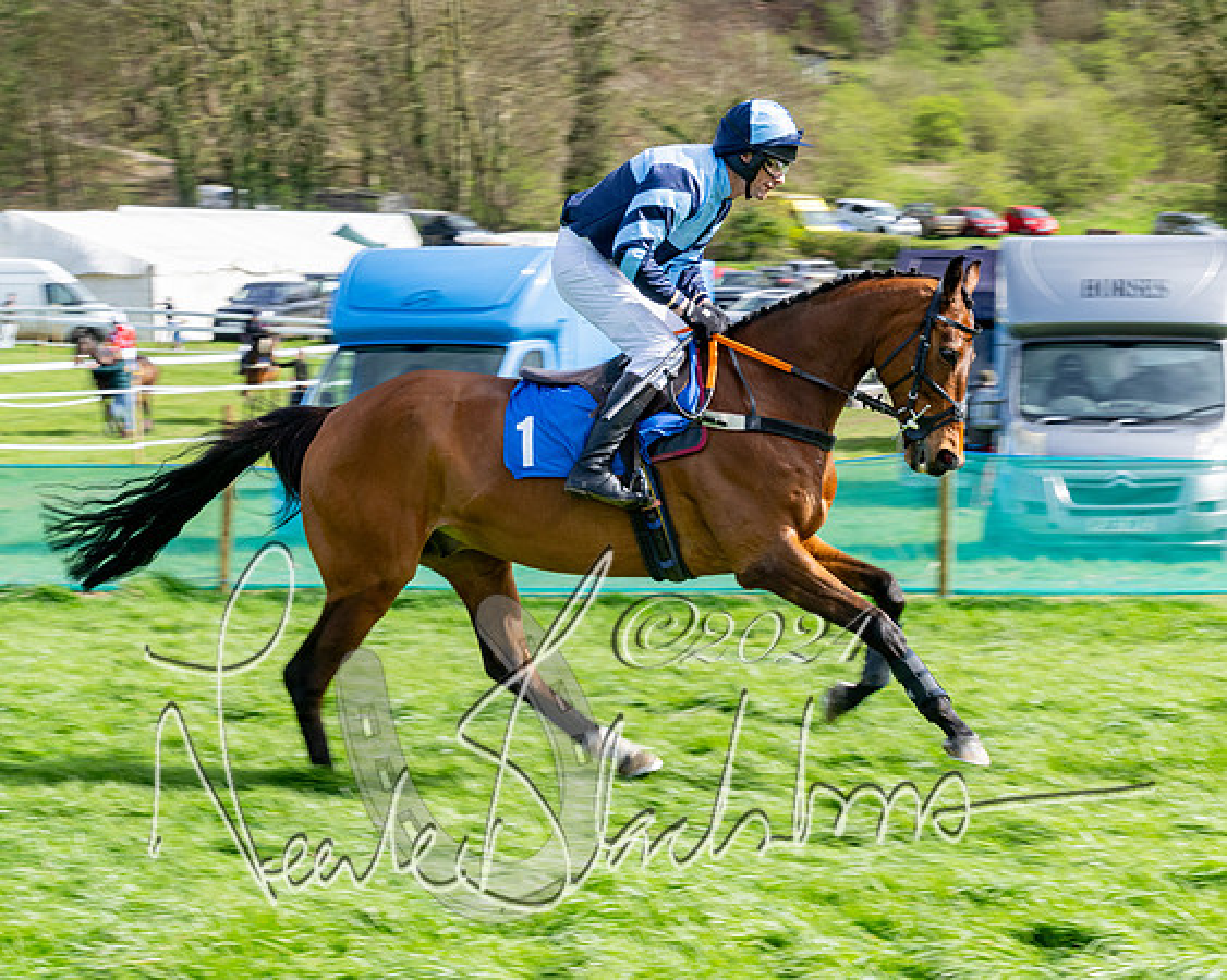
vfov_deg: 14.6
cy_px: 545
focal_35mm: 106
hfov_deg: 18.2
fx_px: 3831
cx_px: 568
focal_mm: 72
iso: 200
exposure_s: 1/200
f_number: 11
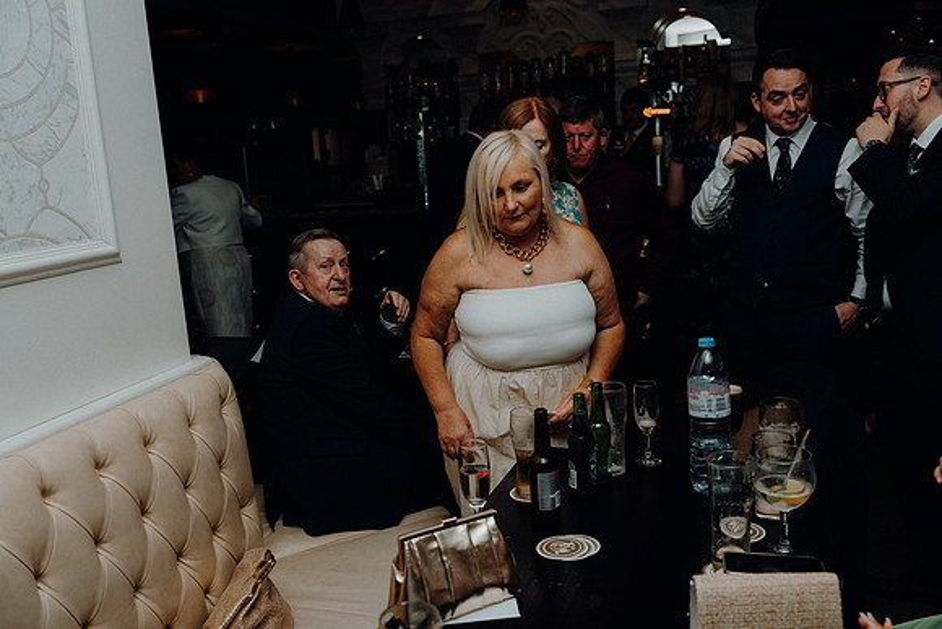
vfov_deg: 38.9
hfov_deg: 55.8
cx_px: 471
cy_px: 314
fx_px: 890
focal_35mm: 34
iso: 50
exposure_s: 1/160
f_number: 3.5
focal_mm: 34
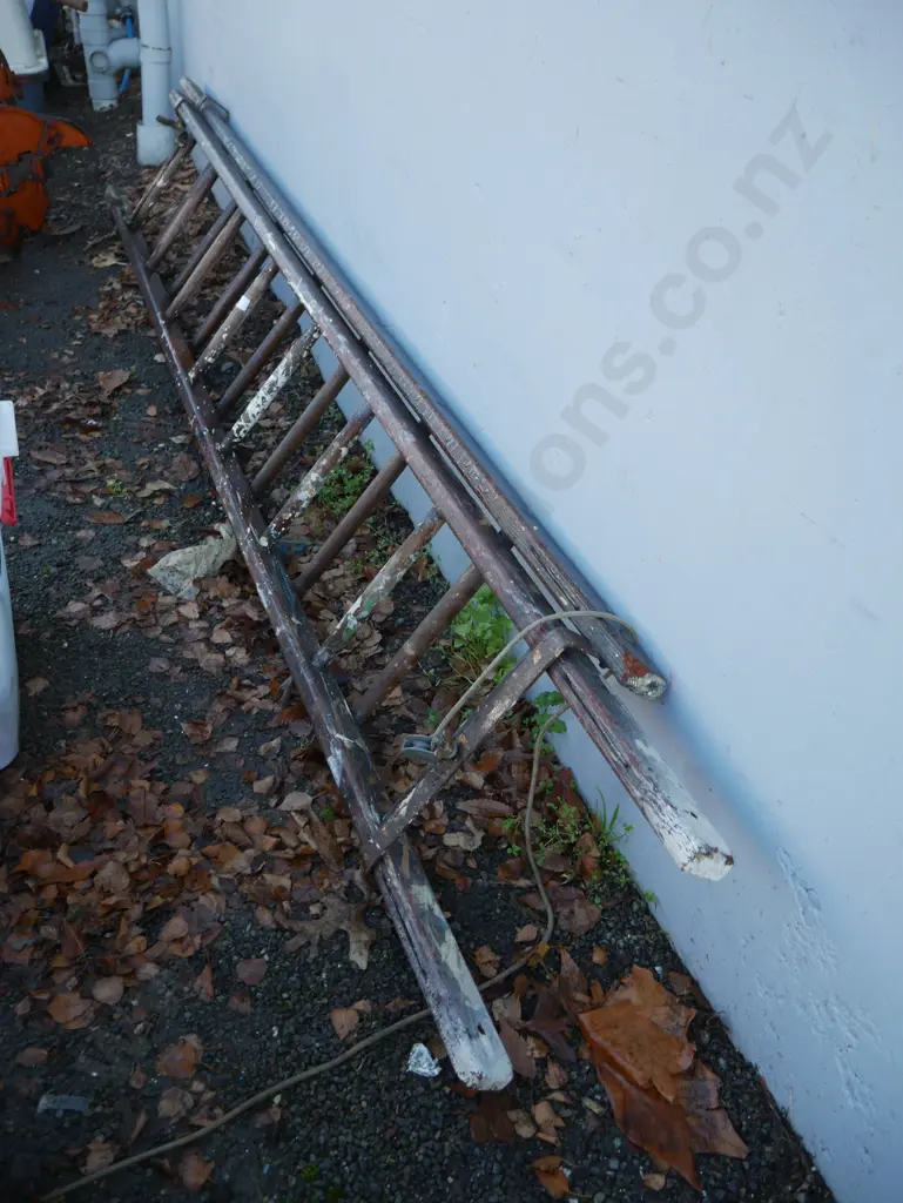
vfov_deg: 59.9
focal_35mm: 30
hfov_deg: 46.8
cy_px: 602
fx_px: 1043
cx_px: 452
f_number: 3.6
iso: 200
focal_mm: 15
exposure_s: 1/100
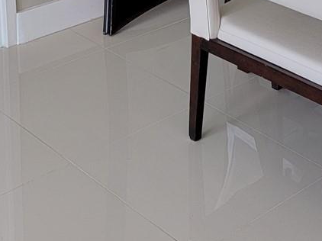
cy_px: -123
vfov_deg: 15.0
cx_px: 163
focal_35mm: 91
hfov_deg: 21.5
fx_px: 846
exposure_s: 1/120
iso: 160
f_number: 1.8
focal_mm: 6.7
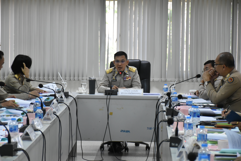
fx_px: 853
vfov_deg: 10.8
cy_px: 80
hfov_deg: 16.1
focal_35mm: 128
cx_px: 120
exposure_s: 1/200
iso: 3200
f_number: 5.3
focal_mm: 85
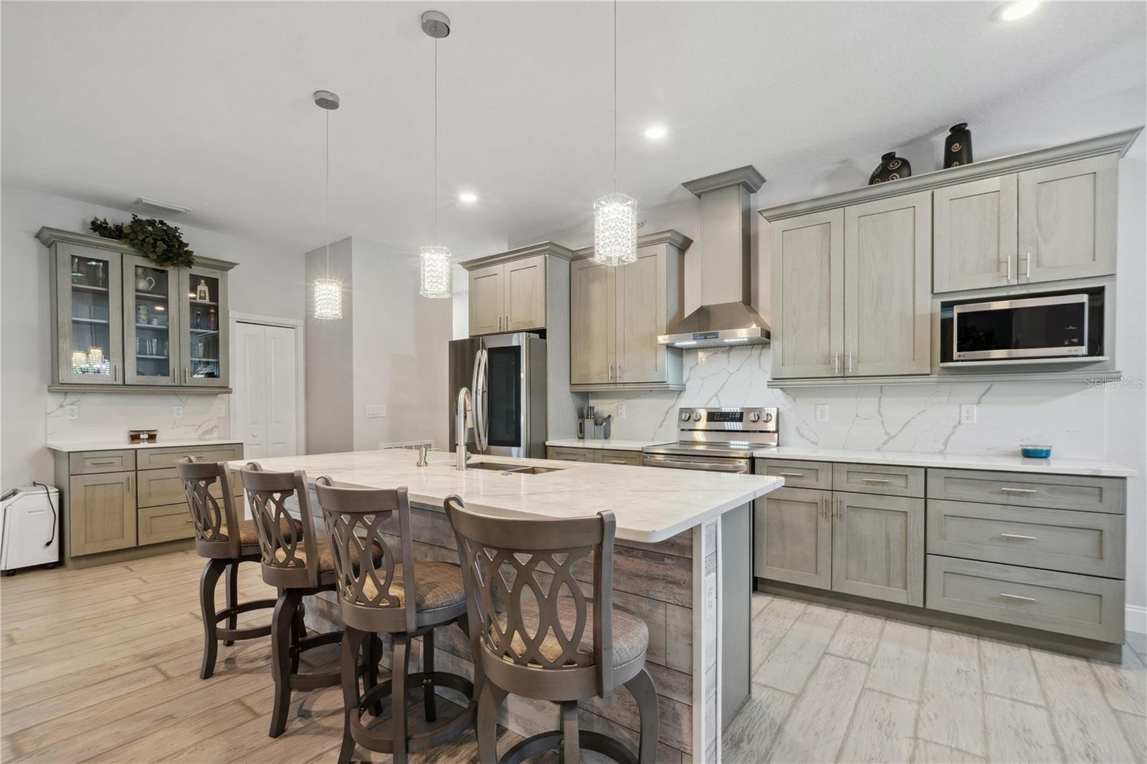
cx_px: 574
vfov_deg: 77.3
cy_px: 382
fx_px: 478
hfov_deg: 100.4
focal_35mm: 15
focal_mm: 10
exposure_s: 1/1.67
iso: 200
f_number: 13
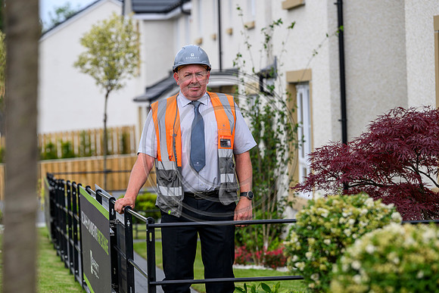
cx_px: 220
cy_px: 146
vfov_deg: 10.2
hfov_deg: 15.2
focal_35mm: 135
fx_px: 1647
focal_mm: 135
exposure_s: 1/400
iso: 200
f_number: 4.5
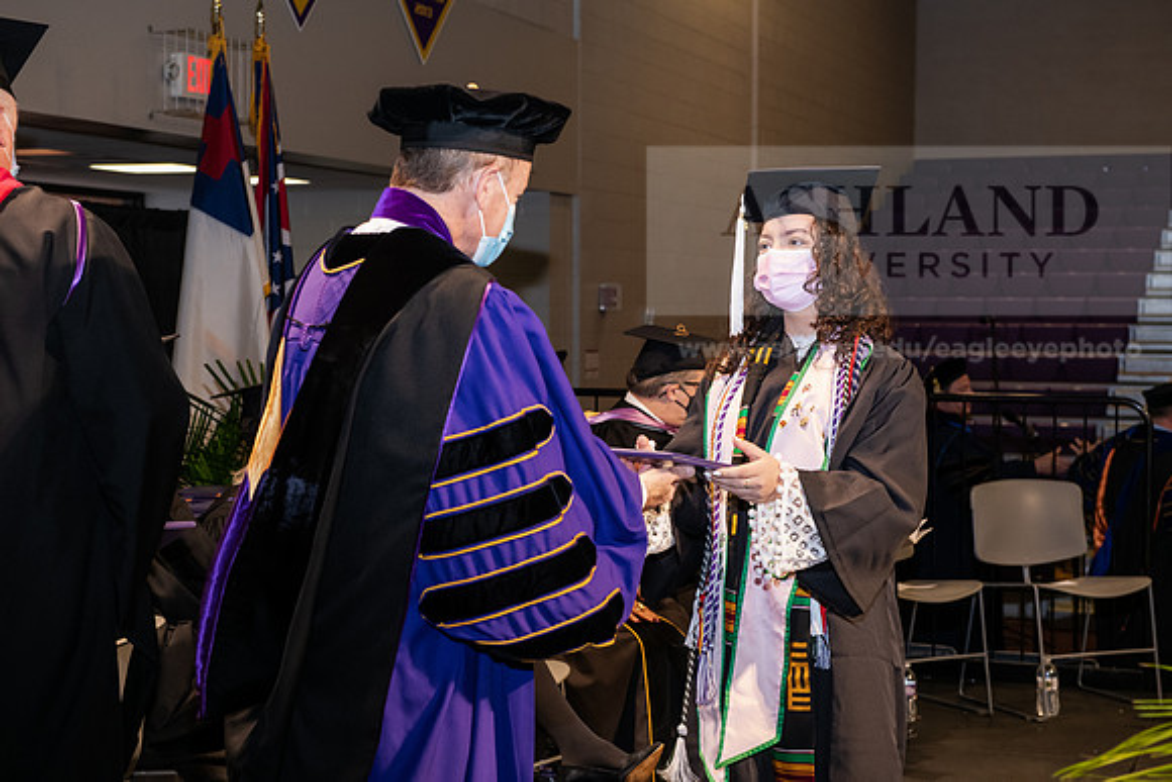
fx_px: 2149
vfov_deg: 20.6
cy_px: 391
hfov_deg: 30.5
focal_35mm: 66
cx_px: 586
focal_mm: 66
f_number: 6.3
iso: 1600
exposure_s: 1/200
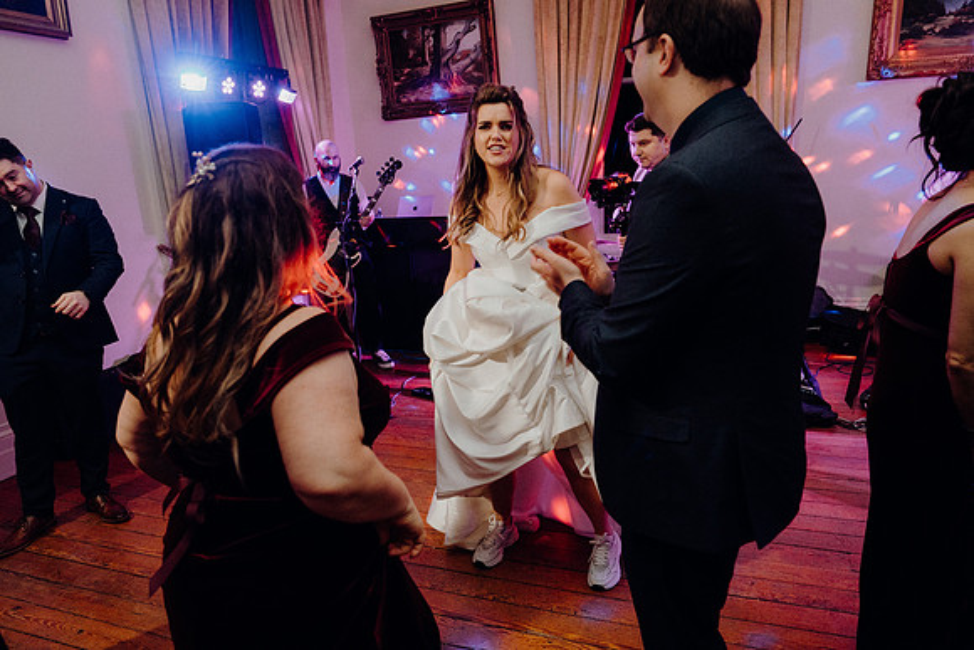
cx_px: 487
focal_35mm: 24
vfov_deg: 53.2
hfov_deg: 73.7
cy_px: 325
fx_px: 649
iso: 2500
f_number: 3.5
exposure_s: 1/160
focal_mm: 24
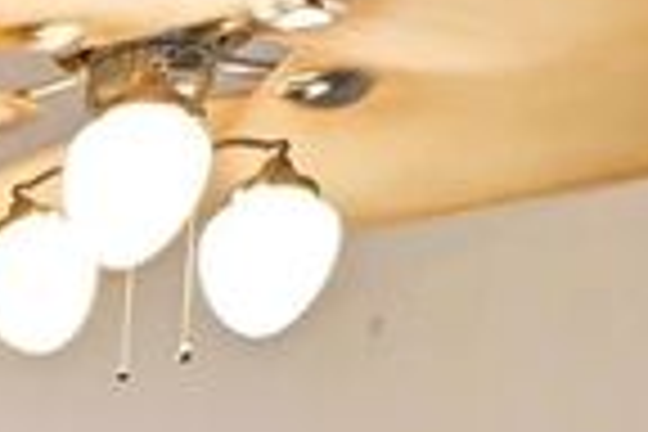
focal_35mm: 80
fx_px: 1440
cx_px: -540
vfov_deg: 14.6
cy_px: 814
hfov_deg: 19.0
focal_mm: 12
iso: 560
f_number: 4.8
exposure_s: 1/60
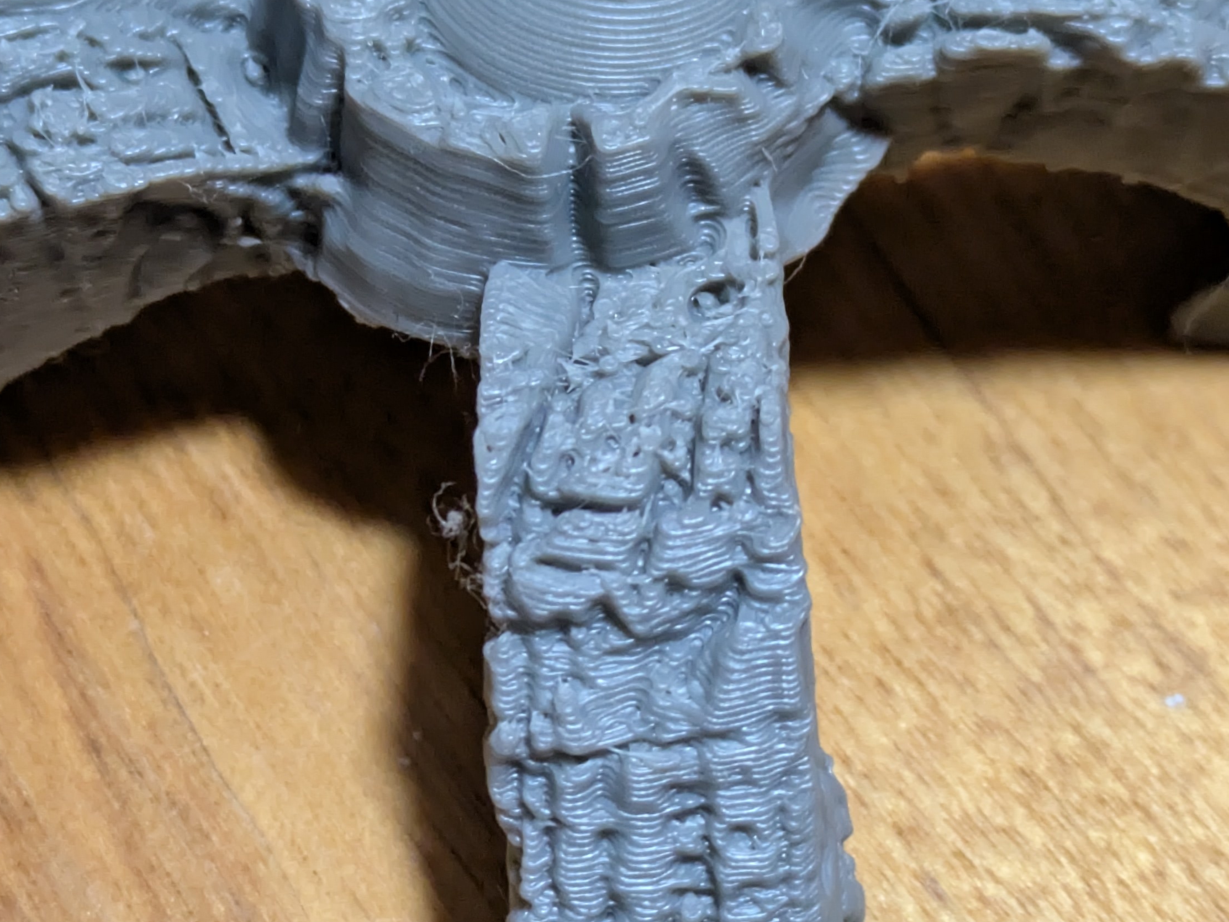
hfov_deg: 18.5
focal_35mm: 106
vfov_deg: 13.9
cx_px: 616
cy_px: 272
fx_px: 3764
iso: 619
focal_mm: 5.43
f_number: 1.89
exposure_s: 1/60
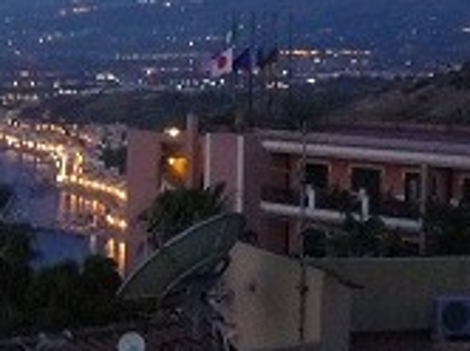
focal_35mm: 111
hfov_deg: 17.3
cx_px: -8
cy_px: 74
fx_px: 1505
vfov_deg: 13.2
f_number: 2.8
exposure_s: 1/4
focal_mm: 4.5
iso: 400
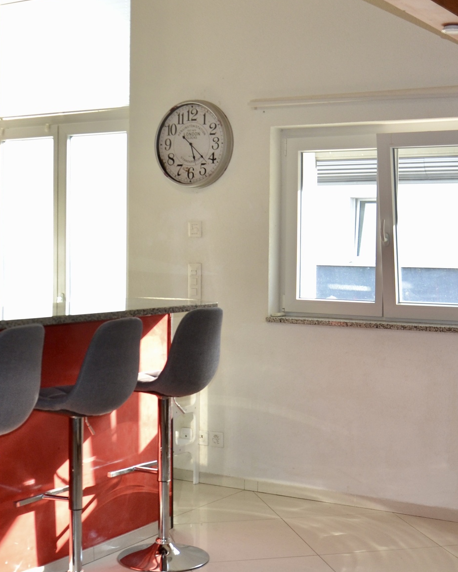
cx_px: 225
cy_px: 266
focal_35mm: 56
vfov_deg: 33.6
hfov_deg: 27.1
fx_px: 948
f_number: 3.5
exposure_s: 1/200
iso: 400
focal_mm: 18
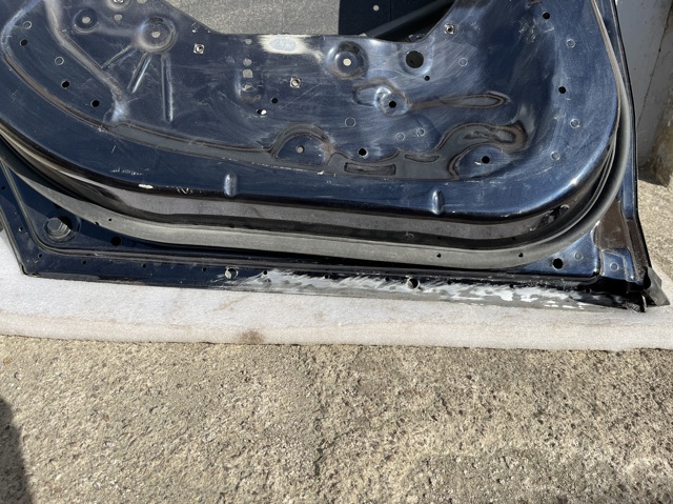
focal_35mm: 26
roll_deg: -2.8
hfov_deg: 67.3
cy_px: 252
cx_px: 336
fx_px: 505
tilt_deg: -28.3
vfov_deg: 53.0
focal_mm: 5.1
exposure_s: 1/2825
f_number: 1.6
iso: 50
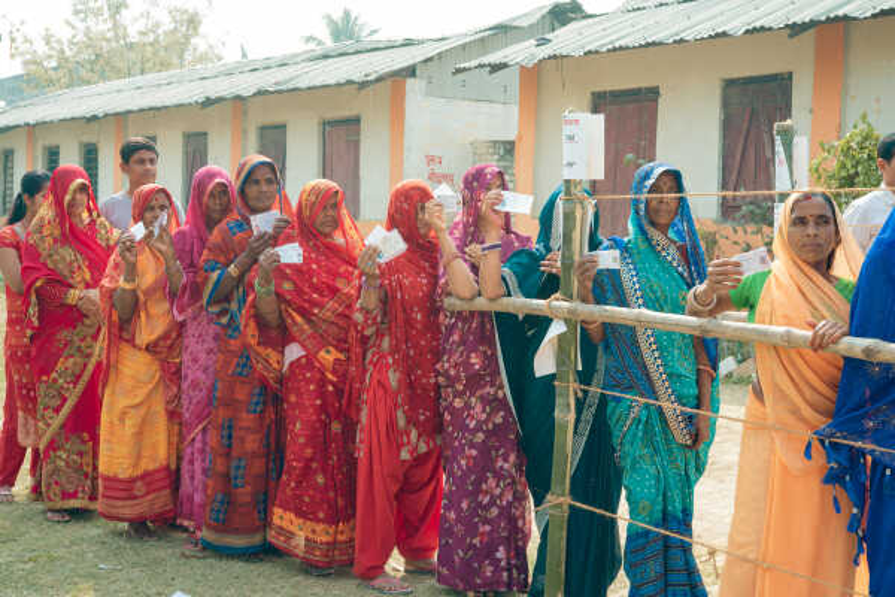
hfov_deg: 39.6
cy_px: 298
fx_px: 1243
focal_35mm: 50
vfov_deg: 27.0
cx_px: 448
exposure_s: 1/80
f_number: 8
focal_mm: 50
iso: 160
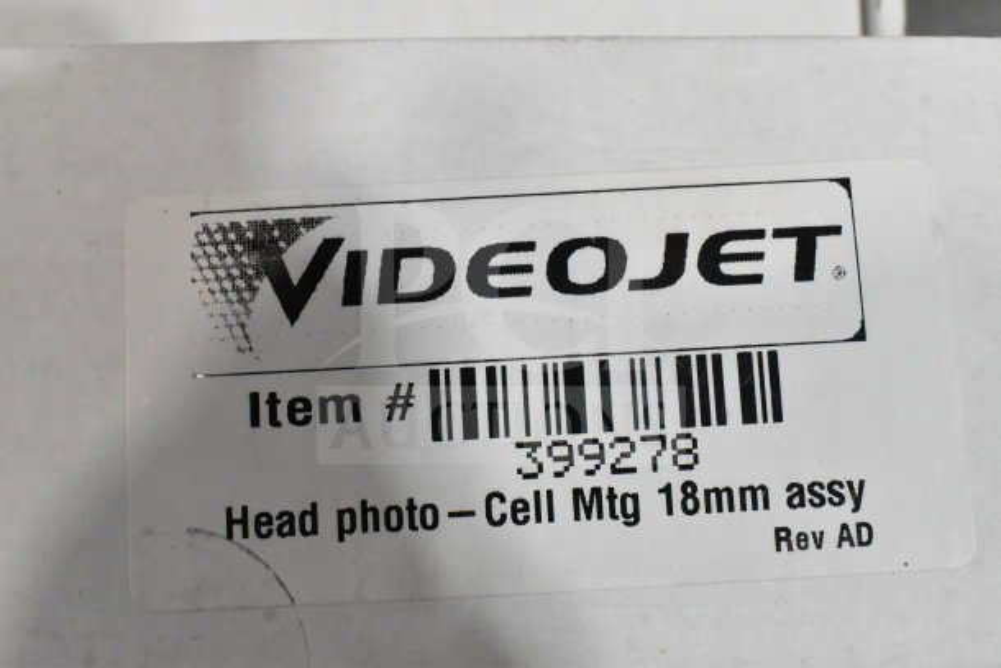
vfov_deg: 31.9
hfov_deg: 46.4
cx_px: 500
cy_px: 334
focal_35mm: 42
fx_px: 1168
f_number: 11
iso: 6400
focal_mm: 28
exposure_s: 1/500
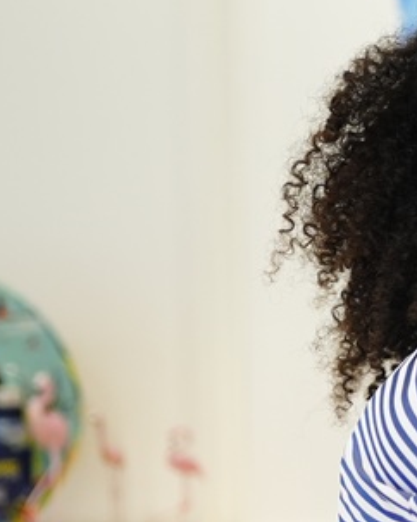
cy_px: 436
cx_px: 1296
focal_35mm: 218
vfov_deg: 8.8
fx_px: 3366
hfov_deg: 6.4
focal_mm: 35
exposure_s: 1/112
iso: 500
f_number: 1.4
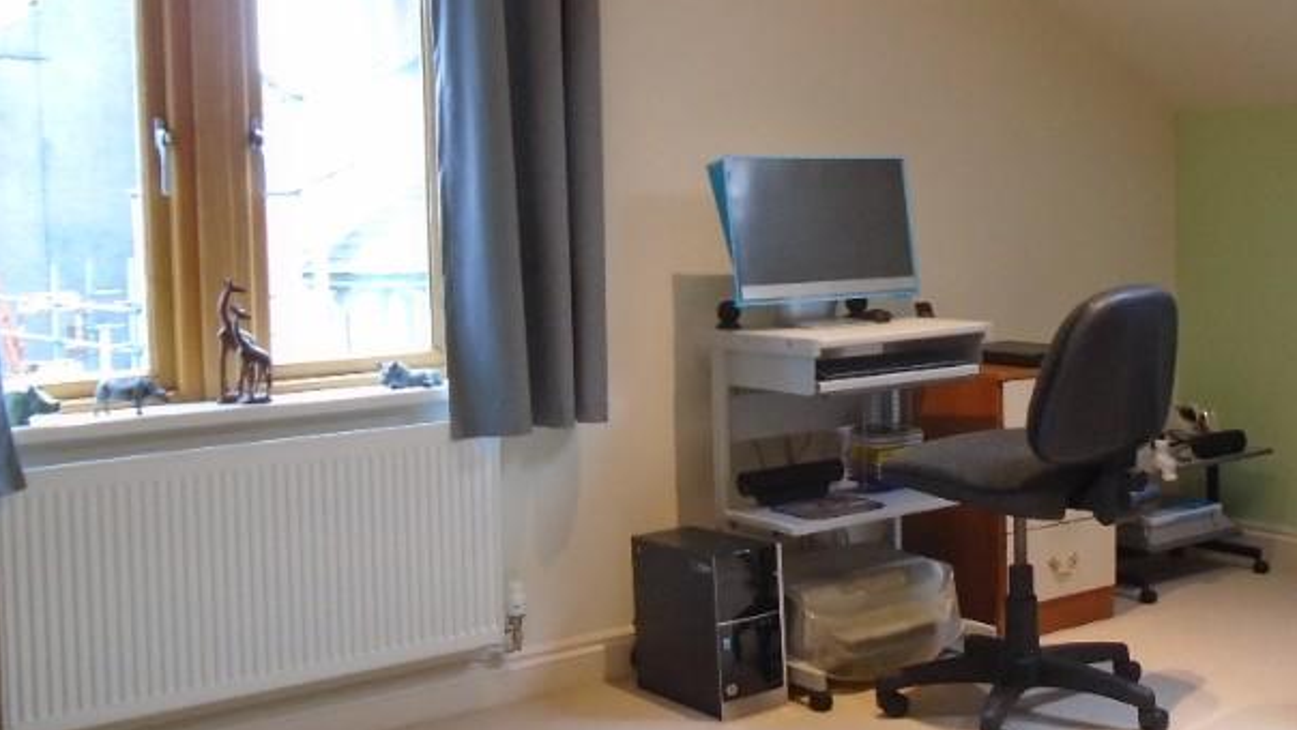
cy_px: 258
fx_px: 1651
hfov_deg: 41.7
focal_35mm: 48
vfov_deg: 24.8
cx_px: 956
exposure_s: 1/30
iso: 250
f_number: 3.2
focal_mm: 4.6
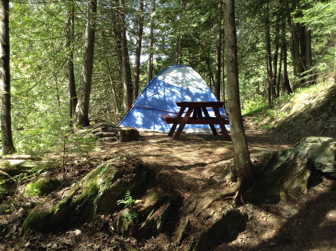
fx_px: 320
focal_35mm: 33
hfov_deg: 55.4
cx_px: 168
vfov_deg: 42.8
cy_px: 126
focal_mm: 3.3
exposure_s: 1/115
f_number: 2.4
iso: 32
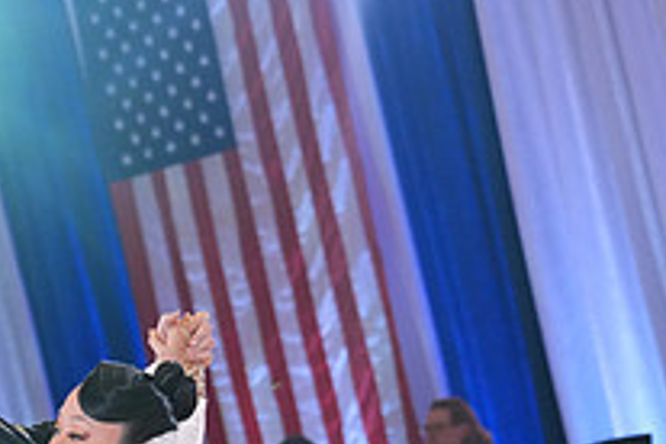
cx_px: 286
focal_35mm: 294
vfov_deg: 4.7
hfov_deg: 7.0
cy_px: 549
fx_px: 5439
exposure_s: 1/400
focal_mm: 105
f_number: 4
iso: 3200
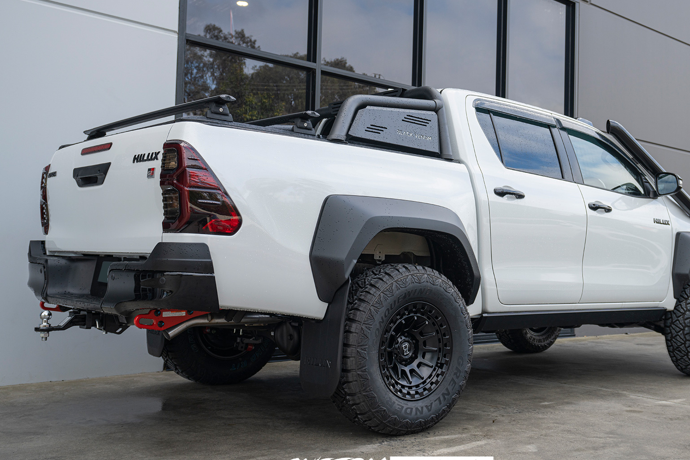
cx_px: 386
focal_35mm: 34
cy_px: 225
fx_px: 652
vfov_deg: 38.9
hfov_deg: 55.6
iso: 100
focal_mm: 29
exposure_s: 1/160
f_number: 4
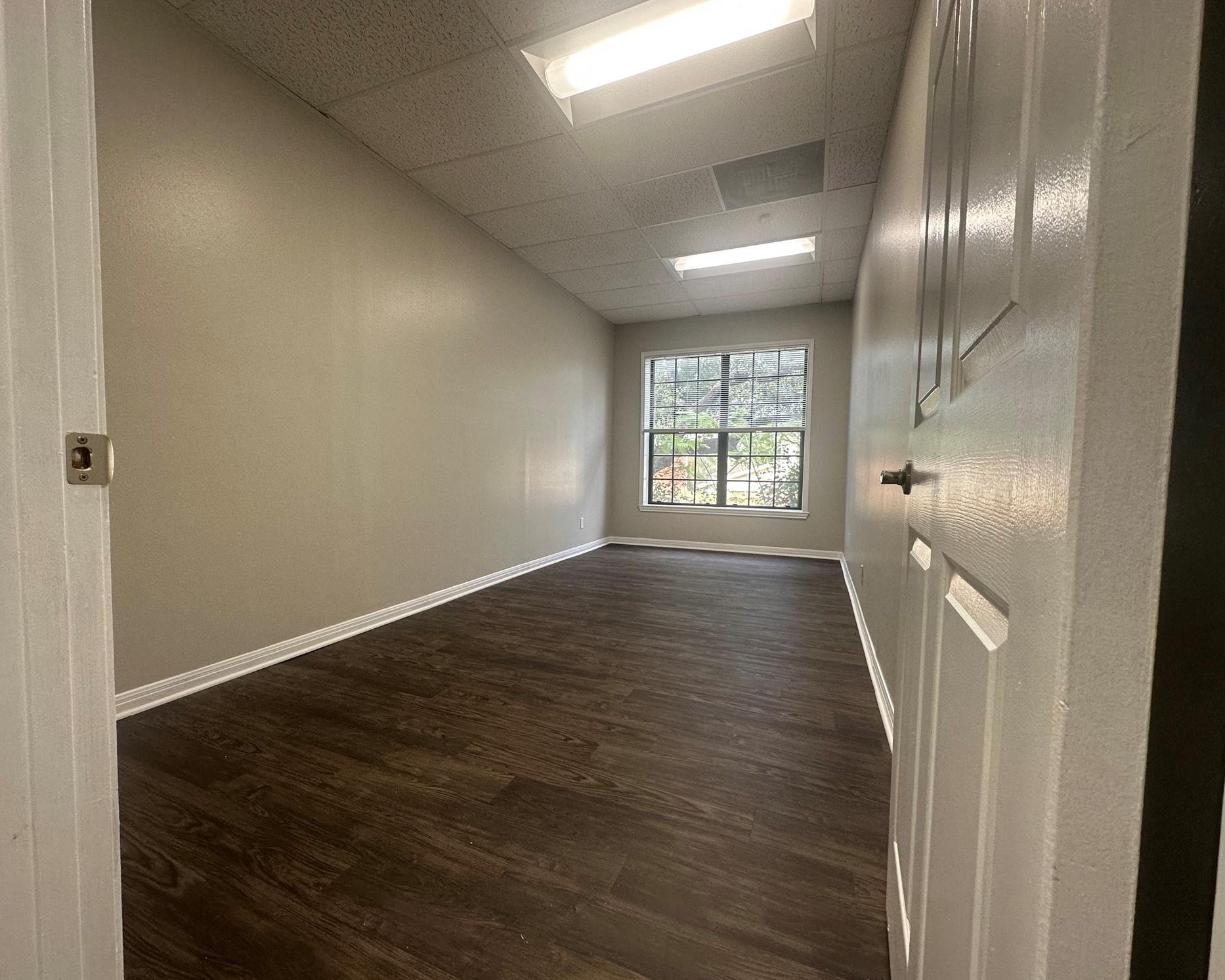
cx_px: 576
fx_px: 544
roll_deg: -1.0
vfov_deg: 84.0
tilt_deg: -5.4
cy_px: 501
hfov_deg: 96.7
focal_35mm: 15
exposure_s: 1/120
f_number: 2.2
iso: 125
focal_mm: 2.22
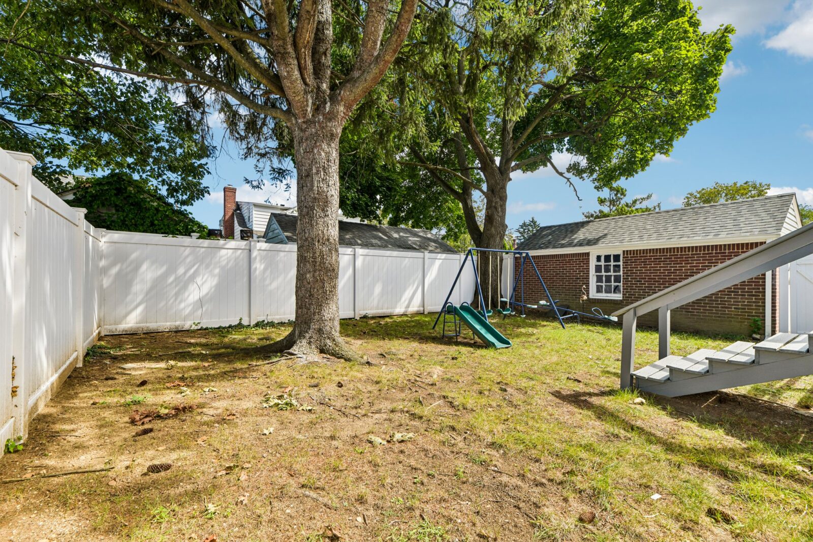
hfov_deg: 96.7
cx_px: 406
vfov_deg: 73.7
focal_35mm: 16
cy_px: 271
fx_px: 361
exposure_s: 1/250
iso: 160
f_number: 9
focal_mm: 16
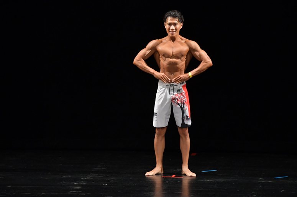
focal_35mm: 315
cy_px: 98
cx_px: 148
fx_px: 2598
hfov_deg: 6.5
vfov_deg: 4.4
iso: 3200
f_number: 5.6
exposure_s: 1/400
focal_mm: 210
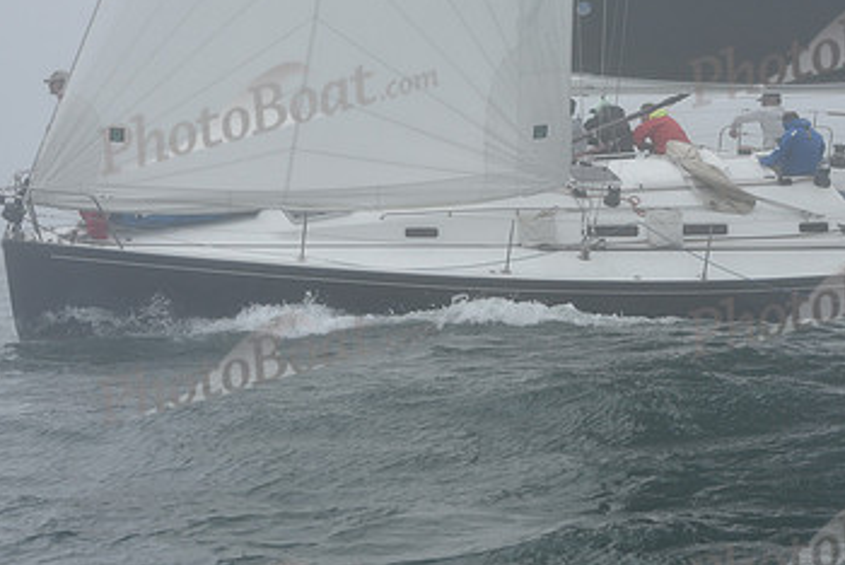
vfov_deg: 11.8
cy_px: 204
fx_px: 2725
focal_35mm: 116
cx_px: 565
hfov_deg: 17.6
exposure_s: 1/800
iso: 250
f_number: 10
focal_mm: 70
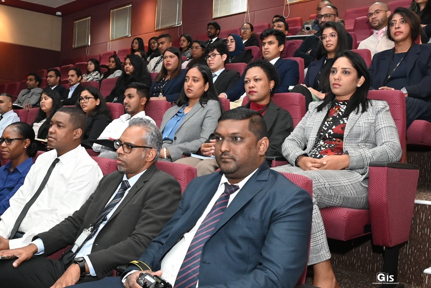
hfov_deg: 67.4
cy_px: 144
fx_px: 323
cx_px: 216
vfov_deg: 47.9
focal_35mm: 27
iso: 3200
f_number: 5.6
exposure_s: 1/160
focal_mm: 18
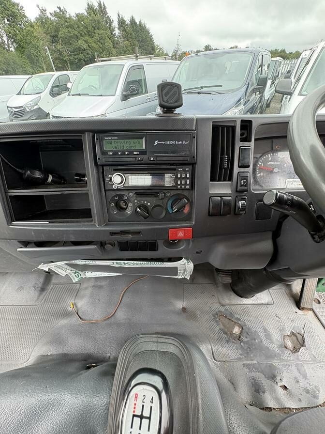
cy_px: 217
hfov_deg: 85.7
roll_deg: +1.8
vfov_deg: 102.1
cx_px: 162
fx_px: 175
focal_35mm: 14
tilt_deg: -37.2
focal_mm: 2.22
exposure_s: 1/99
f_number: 2.2
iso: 160
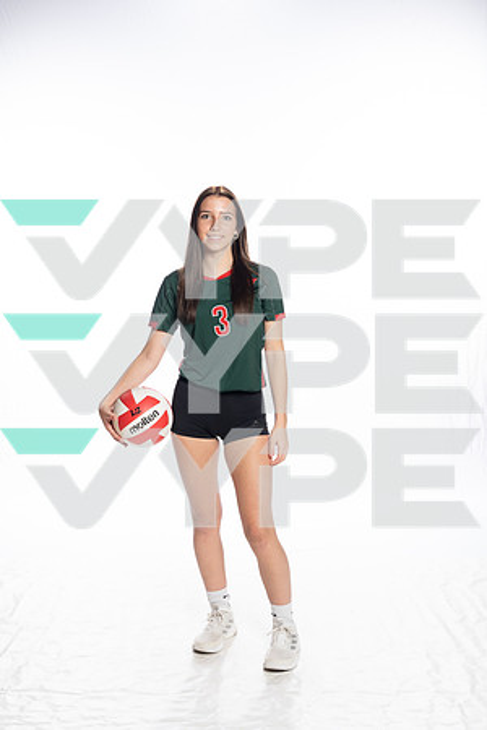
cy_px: 365
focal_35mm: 50
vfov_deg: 39.6
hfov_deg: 27.0
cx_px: 244
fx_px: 1015
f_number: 8
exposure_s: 1/250
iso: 400
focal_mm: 50
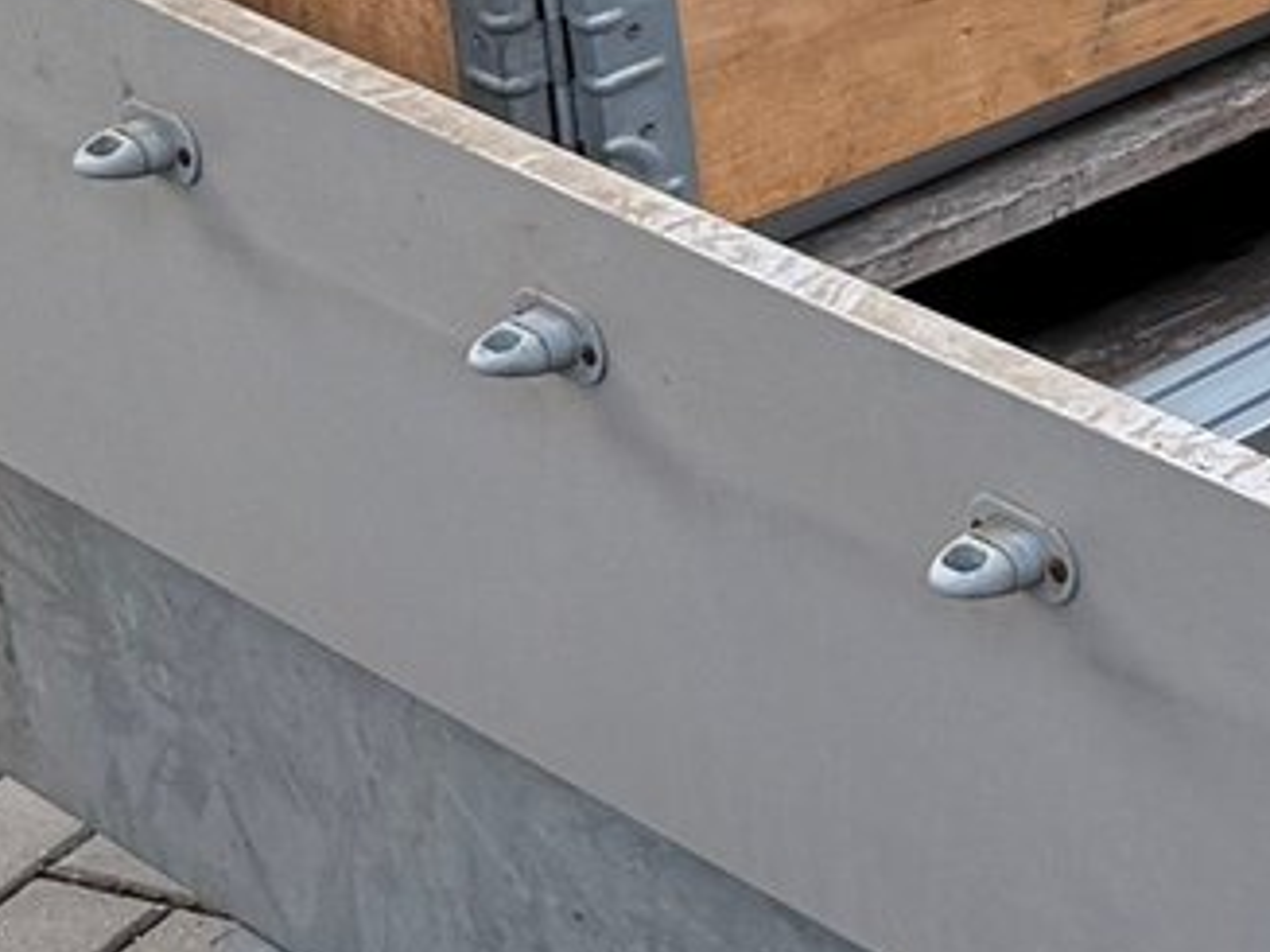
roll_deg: -1.8
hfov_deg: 11.9
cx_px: 2839
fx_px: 5171
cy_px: -707
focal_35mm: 141
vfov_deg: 10.0
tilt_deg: -15.7
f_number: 1.78
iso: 80
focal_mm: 6.76
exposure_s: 1/772
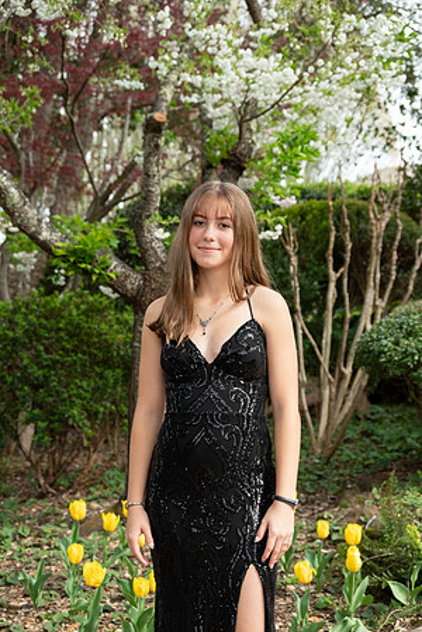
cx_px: 211
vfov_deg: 32.9
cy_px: 316
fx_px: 1072
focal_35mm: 61
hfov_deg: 22.3
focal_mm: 61
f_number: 6
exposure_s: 1/800
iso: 1250
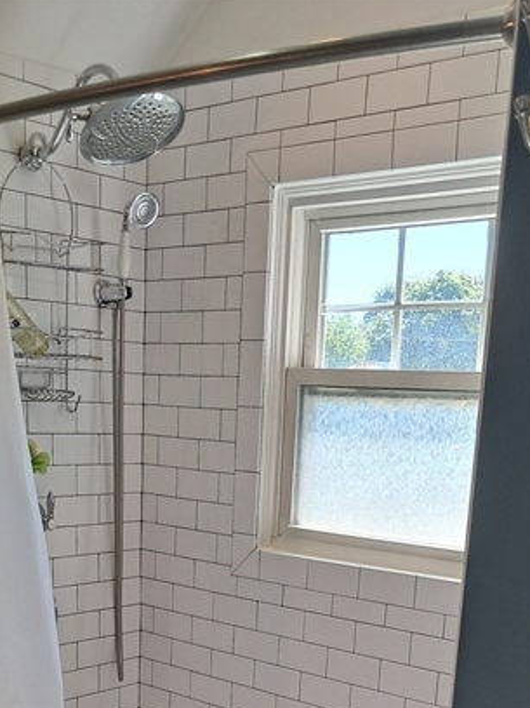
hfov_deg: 28.5
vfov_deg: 35.0
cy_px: 659
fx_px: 1042
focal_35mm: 51
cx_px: 221
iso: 50
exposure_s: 1/100
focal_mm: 4
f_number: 1.8
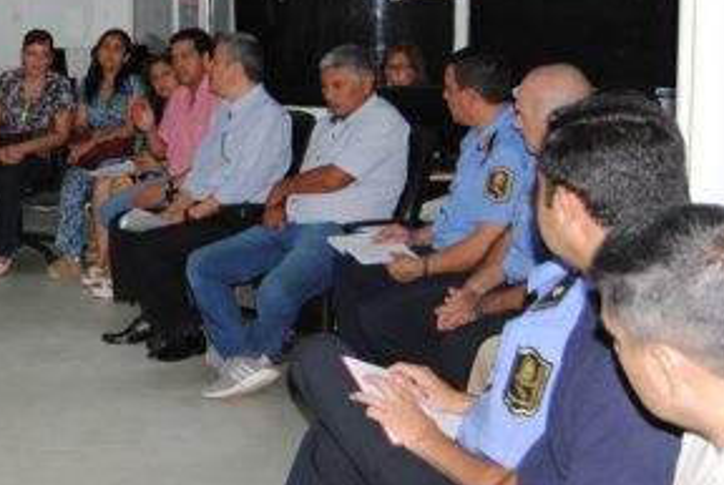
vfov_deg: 18.2
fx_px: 1511
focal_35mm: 75
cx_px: -10
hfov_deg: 25.5
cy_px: 188
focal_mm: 24
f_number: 3.8
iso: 400
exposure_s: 1/125
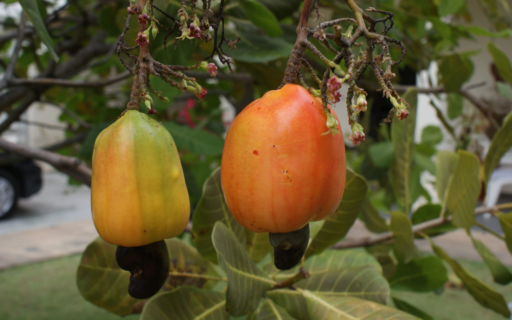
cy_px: 169
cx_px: 256
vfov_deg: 28.0
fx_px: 642
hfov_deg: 43.5
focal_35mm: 46
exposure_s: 1/80
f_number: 9
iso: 100
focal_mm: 30
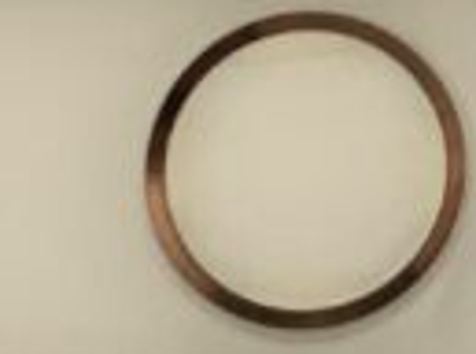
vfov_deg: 7.1
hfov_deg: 9.4
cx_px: 834
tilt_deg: -78.3
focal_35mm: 203
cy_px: -208
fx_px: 2784
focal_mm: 4.15
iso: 32
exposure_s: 1/30
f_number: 2.2
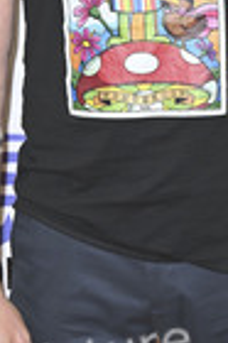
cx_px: 145
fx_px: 1609
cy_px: 20
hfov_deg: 8.1
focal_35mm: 169
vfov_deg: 12.1
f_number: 5.6
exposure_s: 1/200
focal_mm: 59
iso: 1250
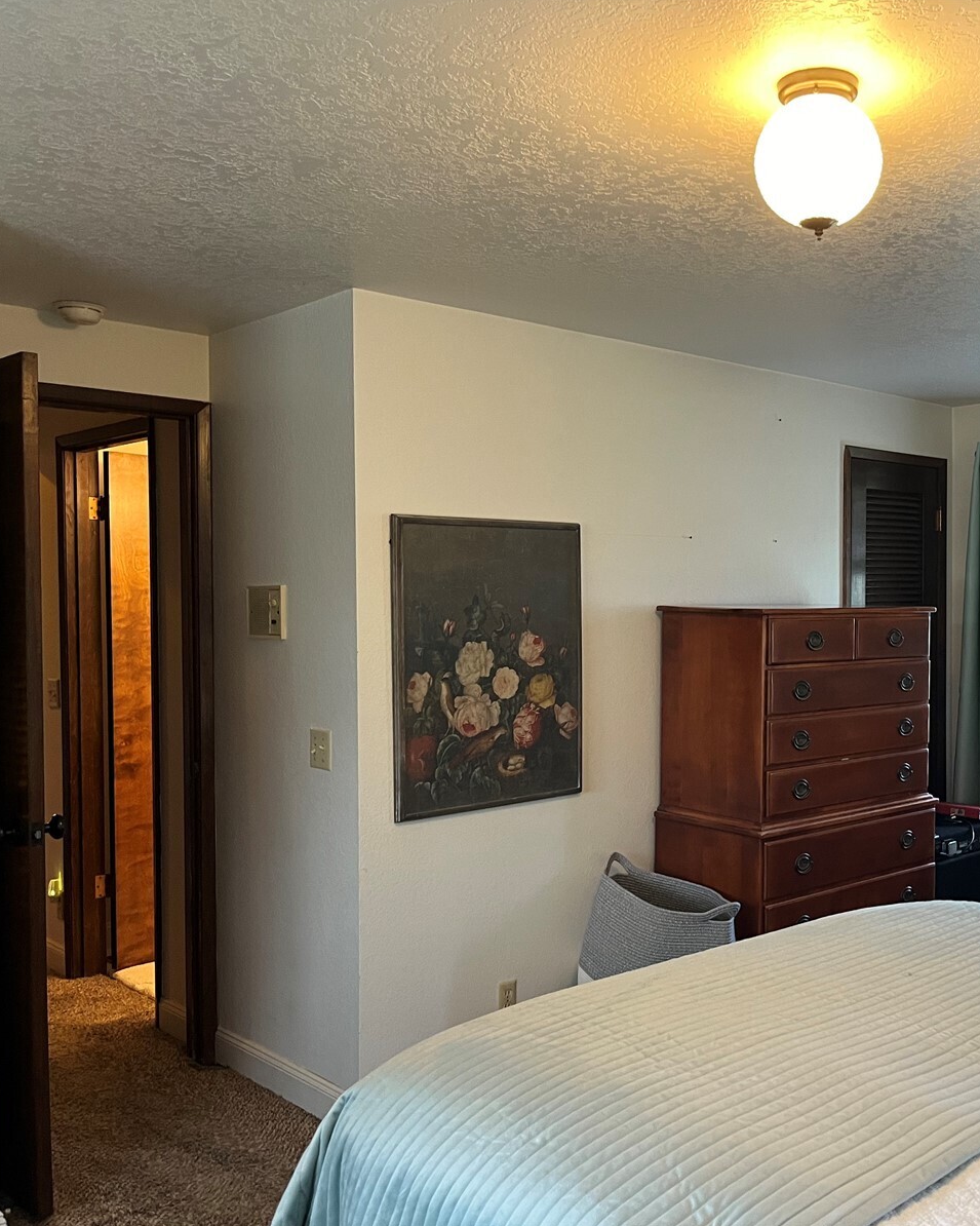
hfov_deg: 42.1
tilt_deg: -1.7
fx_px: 1233
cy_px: 613
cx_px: 732
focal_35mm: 34
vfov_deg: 52.8
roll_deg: +0.7
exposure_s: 1/60
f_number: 1.6
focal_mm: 5.1
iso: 250
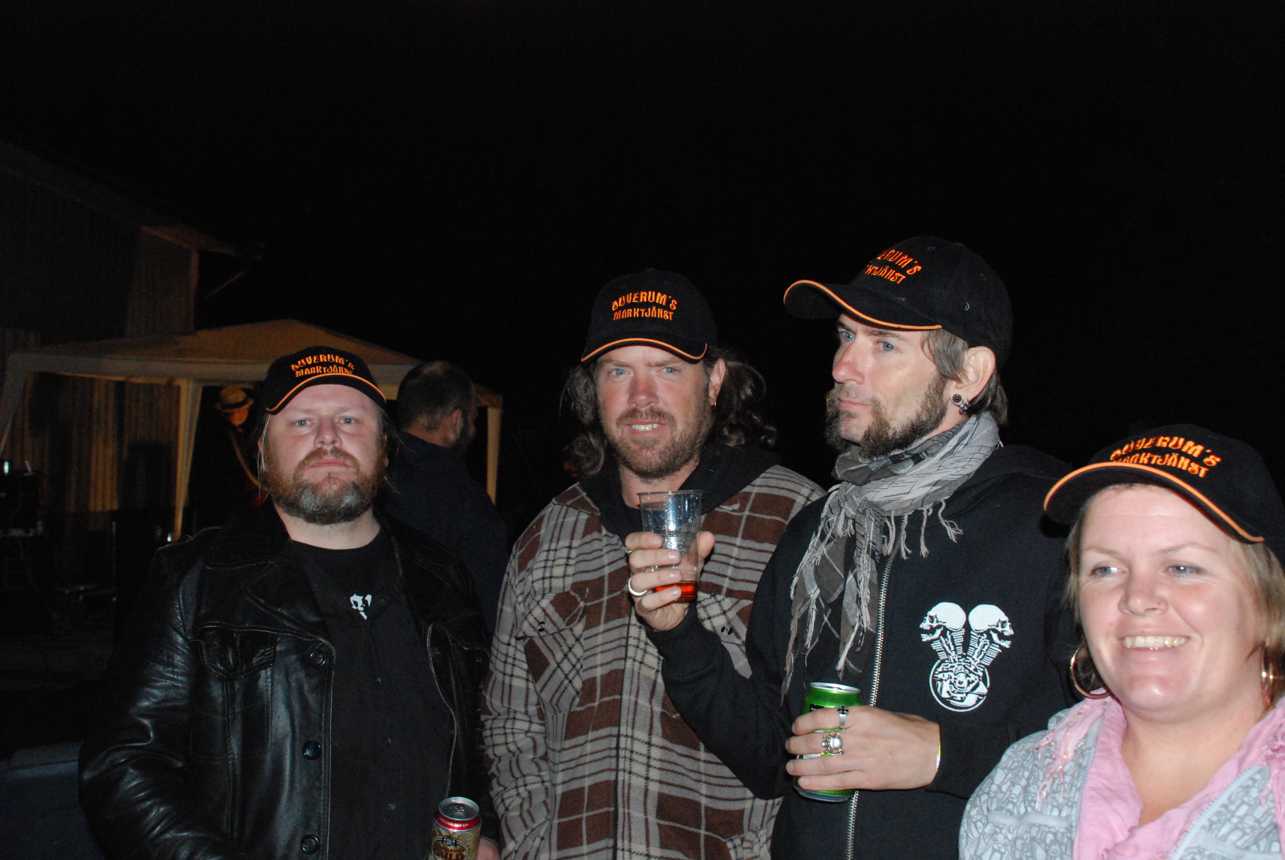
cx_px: 642
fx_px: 1287
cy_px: 430
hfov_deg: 53.1
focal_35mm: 36
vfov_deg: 37.0
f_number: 5.6
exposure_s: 1/60
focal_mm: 24
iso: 1600
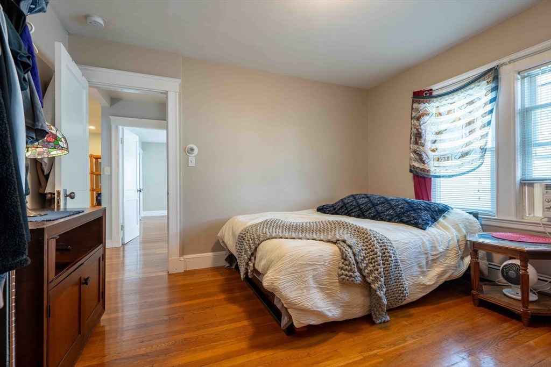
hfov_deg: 96.7
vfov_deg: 73.8
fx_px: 245
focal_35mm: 16
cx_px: 276
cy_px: 184
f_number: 7.1
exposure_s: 1/80
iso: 800
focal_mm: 16
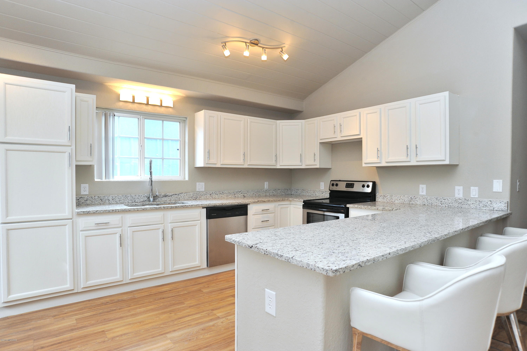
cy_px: 176
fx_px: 307
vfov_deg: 59.4
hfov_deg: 81.2
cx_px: 264
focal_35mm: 21
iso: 640
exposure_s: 1/80
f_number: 7.1
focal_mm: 21
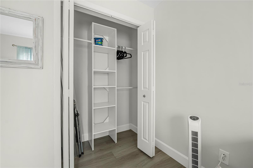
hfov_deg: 100.4
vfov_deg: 77.3
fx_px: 105
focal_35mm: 15
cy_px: 84
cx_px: 126
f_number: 9
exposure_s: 1/10
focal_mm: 10
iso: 320
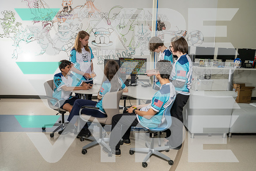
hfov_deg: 65.5
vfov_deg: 46.4
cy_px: 86
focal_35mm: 28
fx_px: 199
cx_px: 128
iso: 400
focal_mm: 28
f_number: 8
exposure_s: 1/250
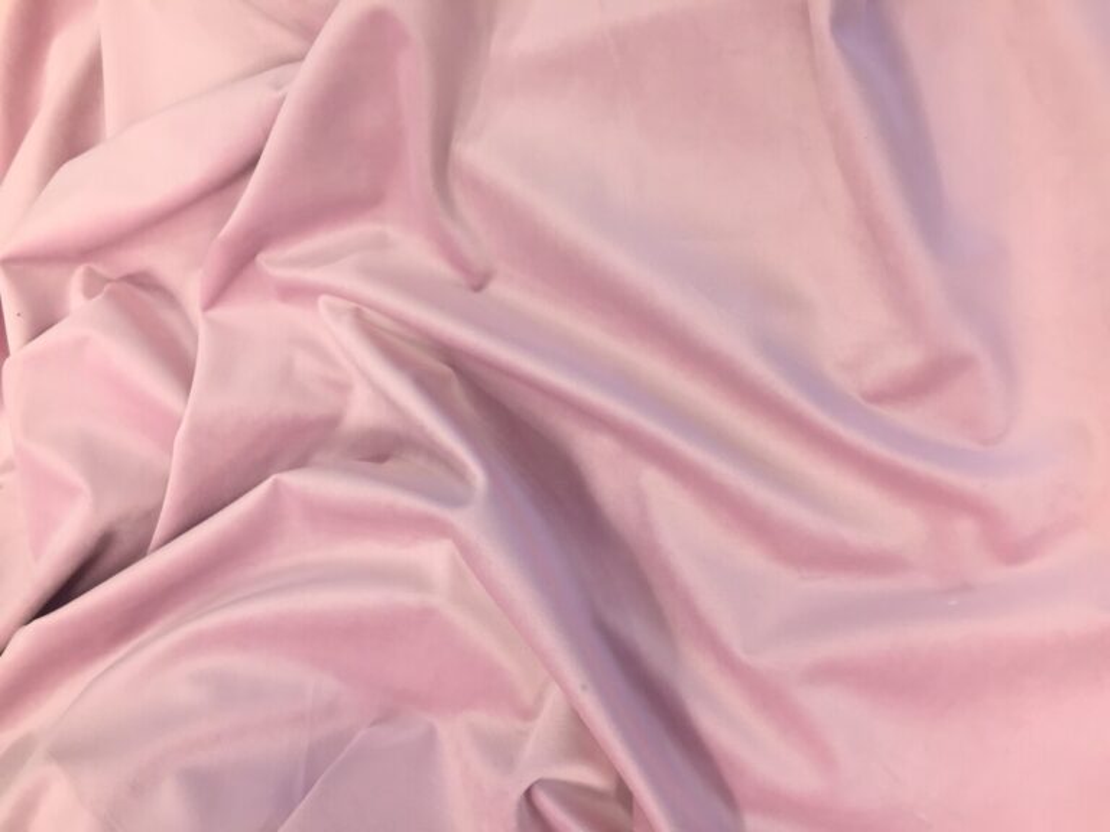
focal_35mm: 29
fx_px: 930
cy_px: 416
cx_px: 555
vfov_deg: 48.2
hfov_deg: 61.7
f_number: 2.2
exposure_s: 1/33
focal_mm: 4.15
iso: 32
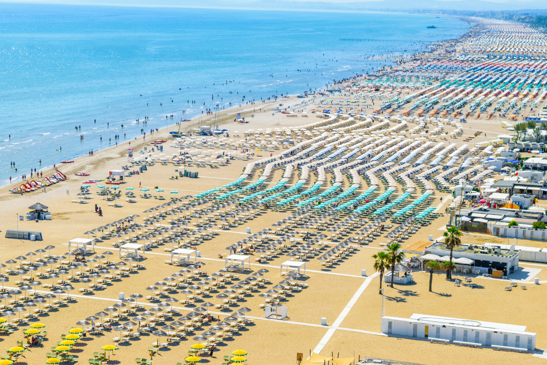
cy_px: 182
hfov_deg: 24.6
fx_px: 1253
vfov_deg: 16.6
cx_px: 274
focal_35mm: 82
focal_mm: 55
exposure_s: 1/500
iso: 200
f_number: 11
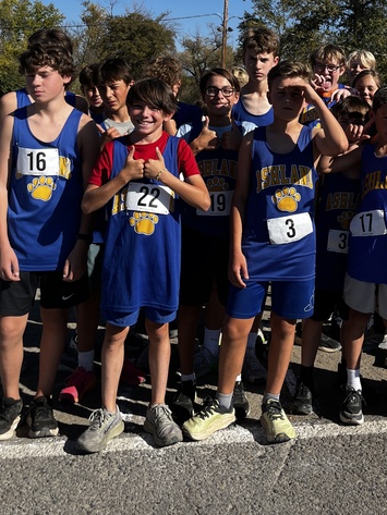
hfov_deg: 32.3
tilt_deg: -1.6
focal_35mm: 44
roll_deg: +0.2
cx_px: 287
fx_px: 656
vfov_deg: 41.8
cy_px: 134
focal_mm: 5.1
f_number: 1.6
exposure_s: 1/2632
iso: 50
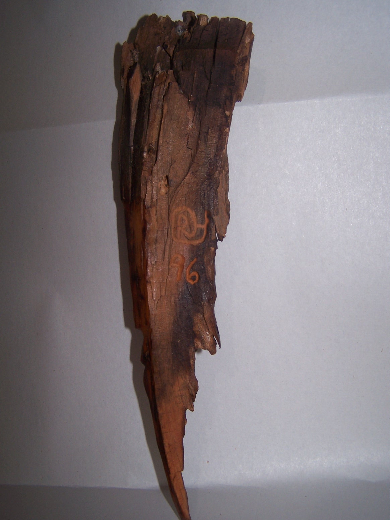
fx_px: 571
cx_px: 195
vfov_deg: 49.0
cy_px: 260
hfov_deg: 37.7
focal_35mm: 38
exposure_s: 1/60
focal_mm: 6.3
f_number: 2.8
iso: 80
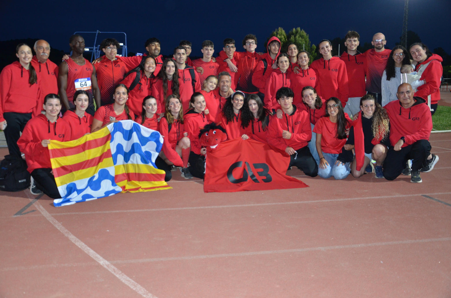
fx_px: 469
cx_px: 226
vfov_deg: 35.3
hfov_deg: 51.4
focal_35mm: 38
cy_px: 149
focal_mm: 25
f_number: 4
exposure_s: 1/60
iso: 800
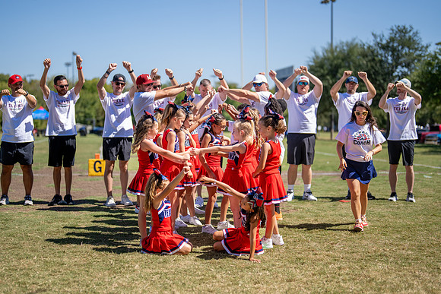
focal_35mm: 56
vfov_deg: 24.3
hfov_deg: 35.7
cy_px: 143
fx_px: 684
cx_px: 210
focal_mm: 50
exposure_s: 1/10000
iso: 160
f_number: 1.2
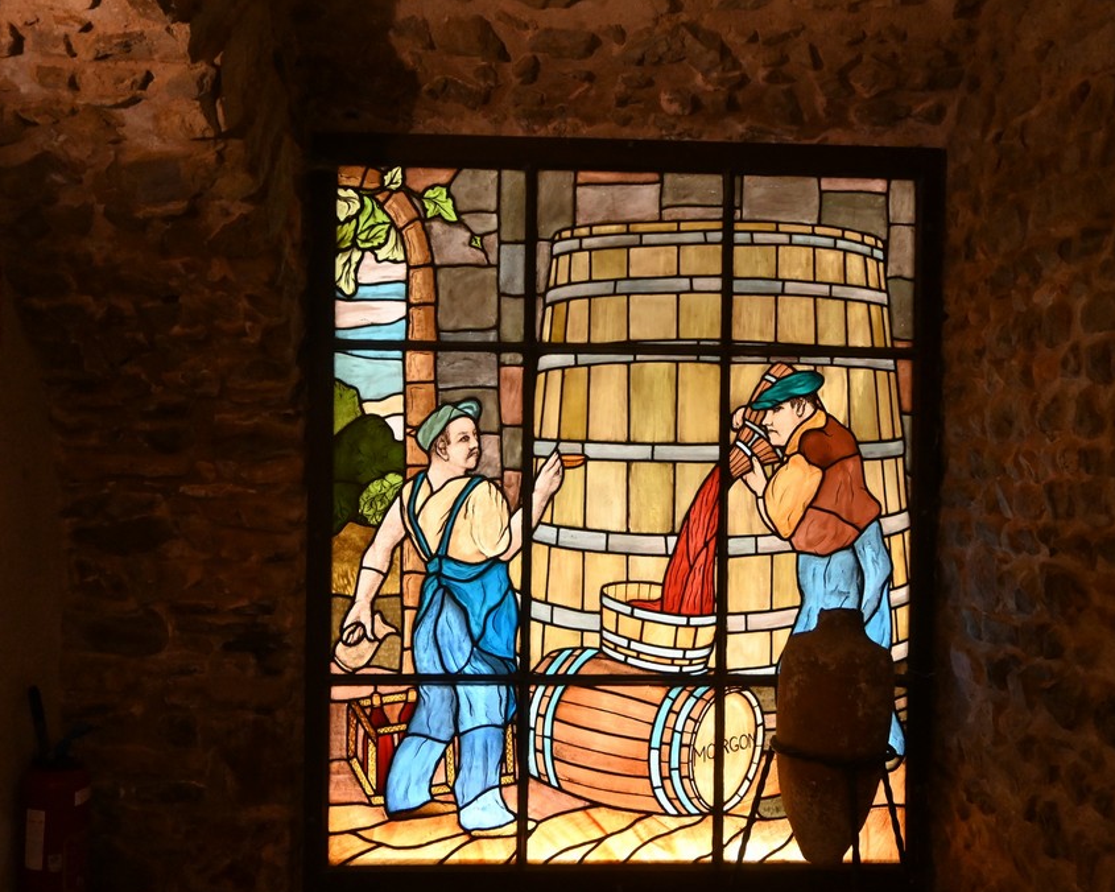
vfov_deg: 44.2
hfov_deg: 53.8
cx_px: 591
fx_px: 1098
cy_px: 449
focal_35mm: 33
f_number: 3.8
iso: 3200
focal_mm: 19.5
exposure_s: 1/100
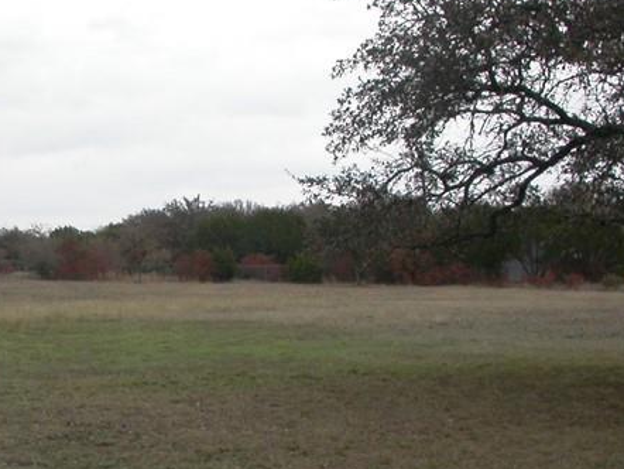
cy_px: 386
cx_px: -38
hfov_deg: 21.3
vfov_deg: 16.7
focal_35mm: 88
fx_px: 1587
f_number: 6
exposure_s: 1/201
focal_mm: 7.85
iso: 100
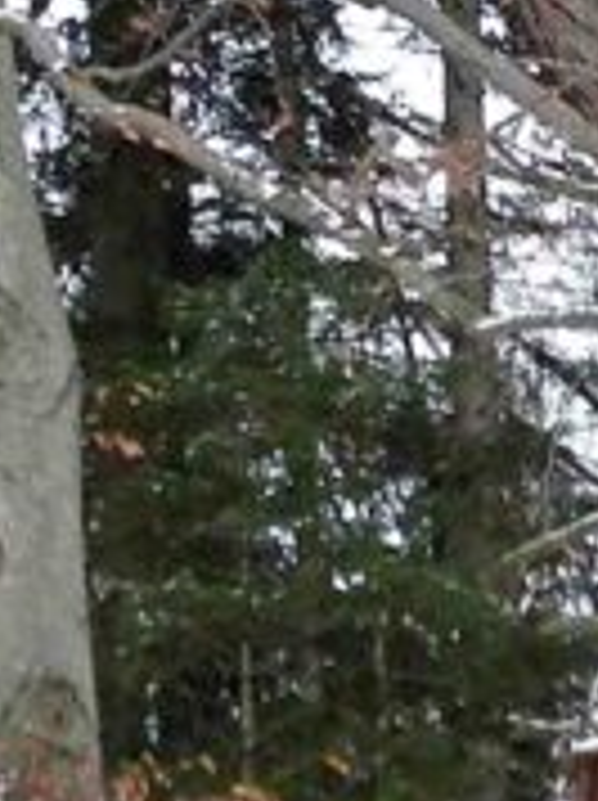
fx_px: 5057
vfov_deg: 9.0
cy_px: 162
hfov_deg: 6.7
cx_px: 643
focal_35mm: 219
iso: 50
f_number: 3.2
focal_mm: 6.3
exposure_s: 1/46
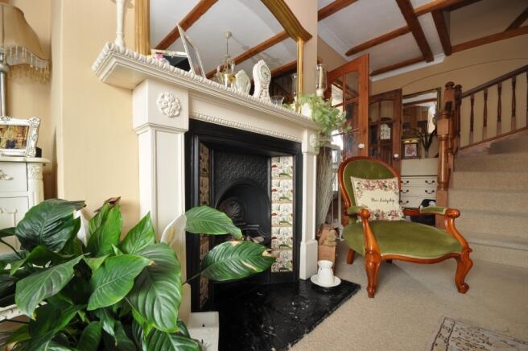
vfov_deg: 77.2
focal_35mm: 15
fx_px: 220
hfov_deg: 100.4
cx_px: 264
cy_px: 176
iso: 200
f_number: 11
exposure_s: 1
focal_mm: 10
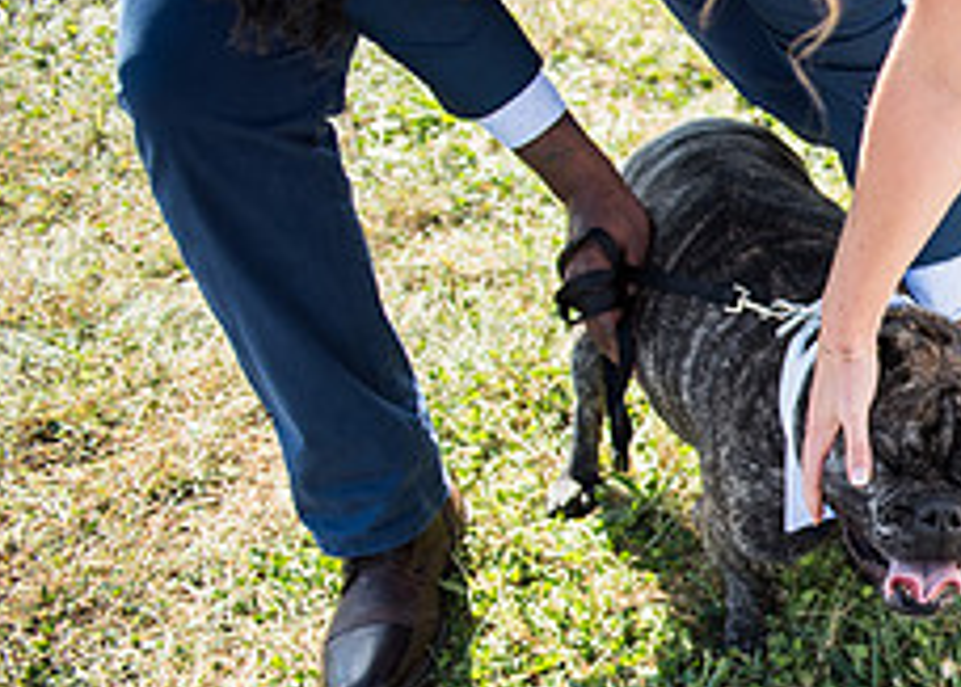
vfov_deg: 22.2
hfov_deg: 25.9
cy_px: 358
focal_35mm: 64
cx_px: 1278
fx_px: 1747
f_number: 2.8
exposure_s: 1/2000
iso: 200
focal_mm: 24
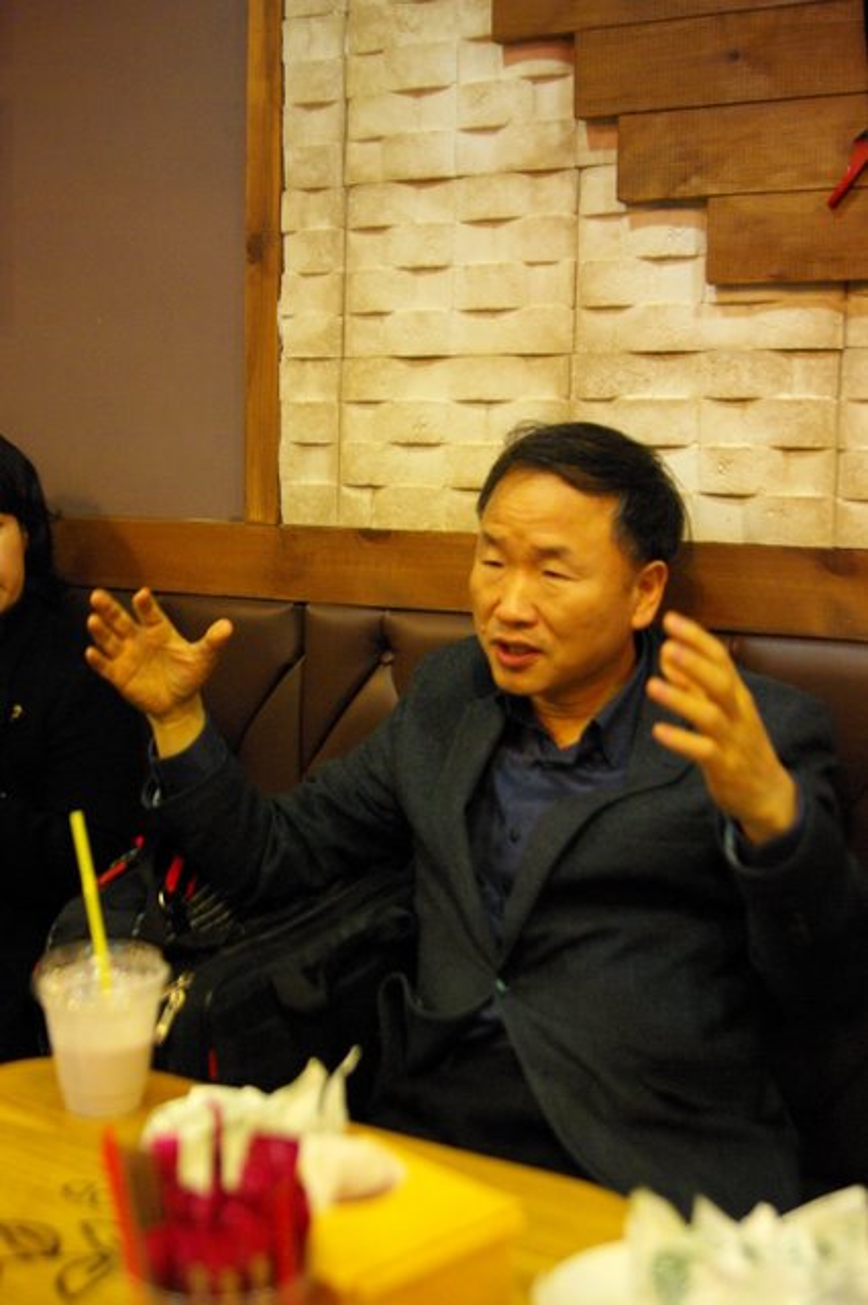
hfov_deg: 31.9
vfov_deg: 46.4
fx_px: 1521
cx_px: 434
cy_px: 652
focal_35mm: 42
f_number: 2.8
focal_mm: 28
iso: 1600
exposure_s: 1/180
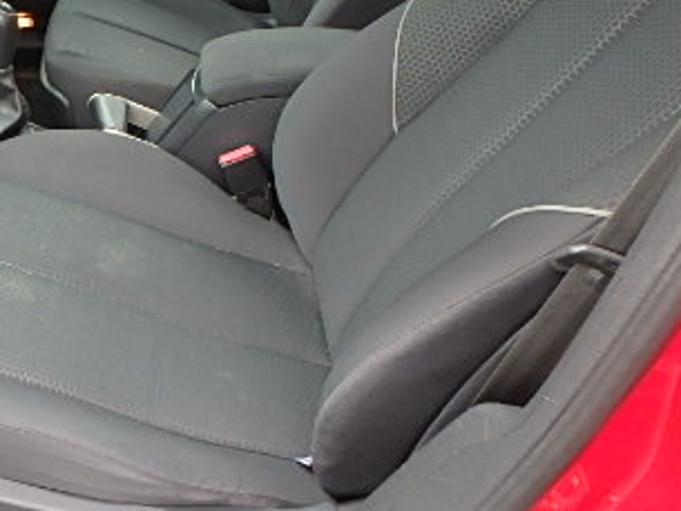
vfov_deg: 32.0
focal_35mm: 44
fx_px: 866
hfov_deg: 39.5
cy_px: 100
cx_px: 54
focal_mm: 3.7
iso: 125
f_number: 3.5
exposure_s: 1/60
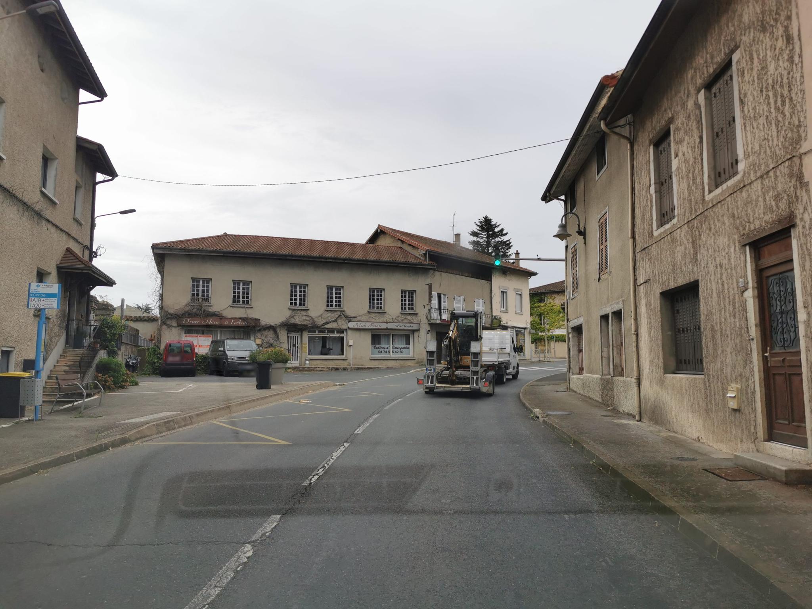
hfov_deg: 65.3
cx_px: 406
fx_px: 633
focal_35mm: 27
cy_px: 304
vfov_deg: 51.4
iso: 50
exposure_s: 1/679
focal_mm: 5.56
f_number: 1.6
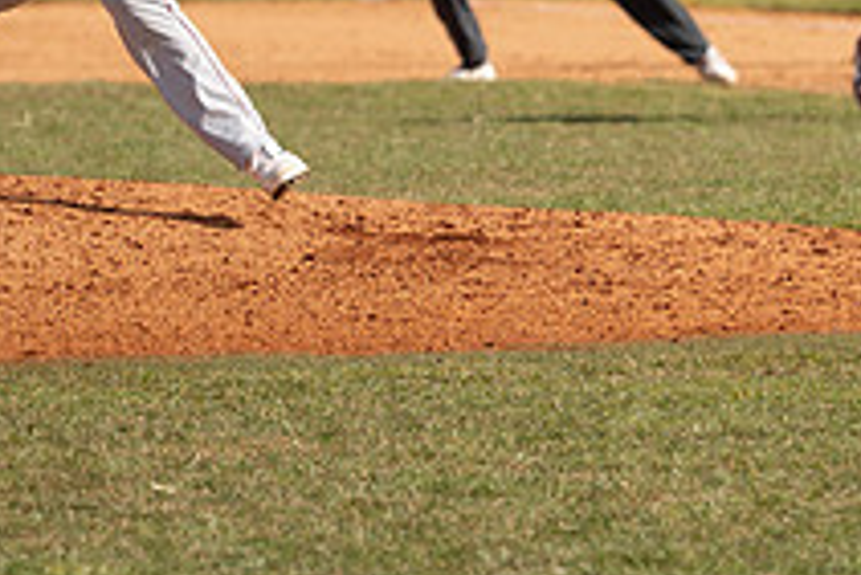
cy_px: 82
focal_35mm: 512
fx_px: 12253
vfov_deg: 2.7
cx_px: 813
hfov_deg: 4.0
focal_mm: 135
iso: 100
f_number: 2.8
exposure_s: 1/1000
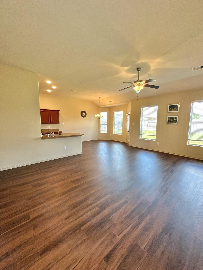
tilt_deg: -6.3
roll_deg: -2.2
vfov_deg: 102.1
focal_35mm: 14
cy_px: 135
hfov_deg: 85.7
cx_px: 102
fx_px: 109
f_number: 2.2
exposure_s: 1/120
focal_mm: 2.22
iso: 160
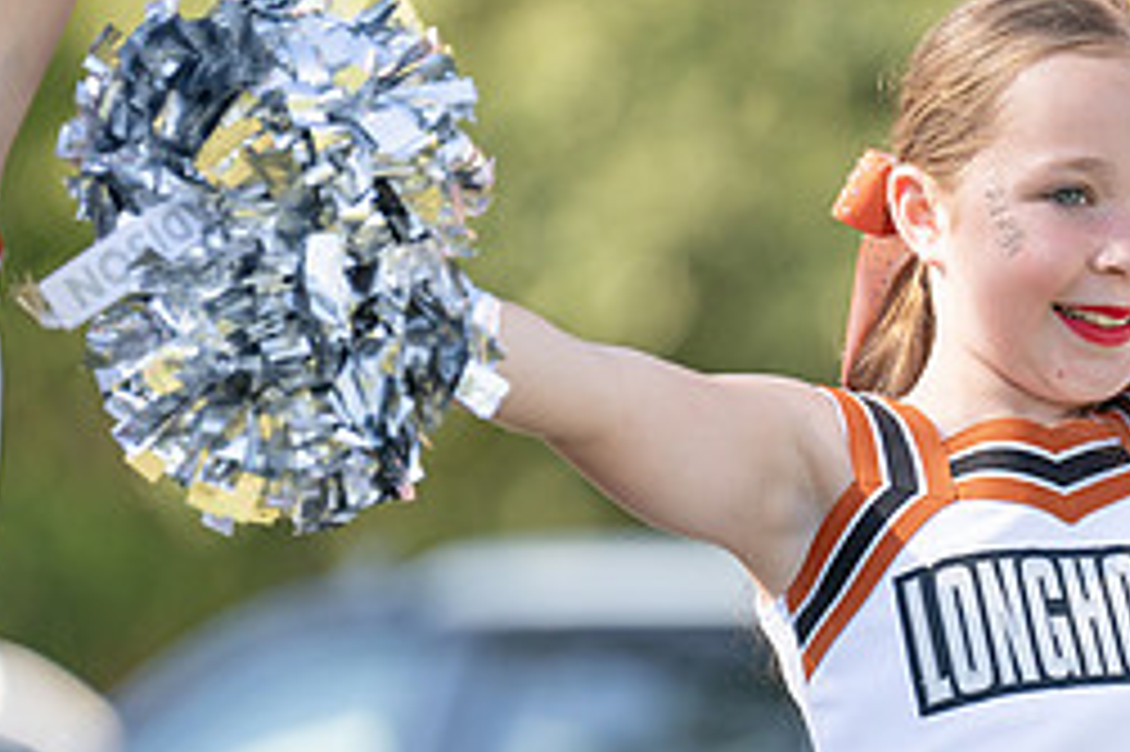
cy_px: 509
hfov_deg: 4.1
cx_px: 1058
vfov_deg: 2.7
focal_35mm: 502
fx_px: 15746
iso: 160
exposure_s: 1/1000
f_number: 2.8
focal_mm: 200
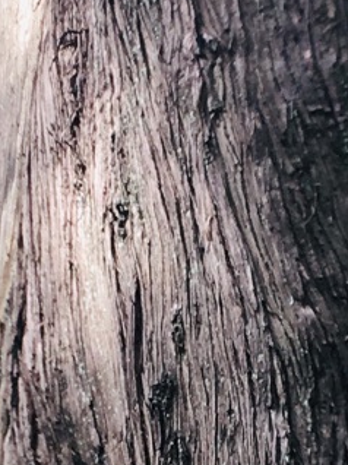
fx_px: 2510
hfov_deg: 7.9
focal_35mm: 187
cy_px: 531
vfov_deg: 10.4
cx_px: 301
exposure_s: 1/50
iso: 25
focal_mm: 4.15
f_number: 2.2
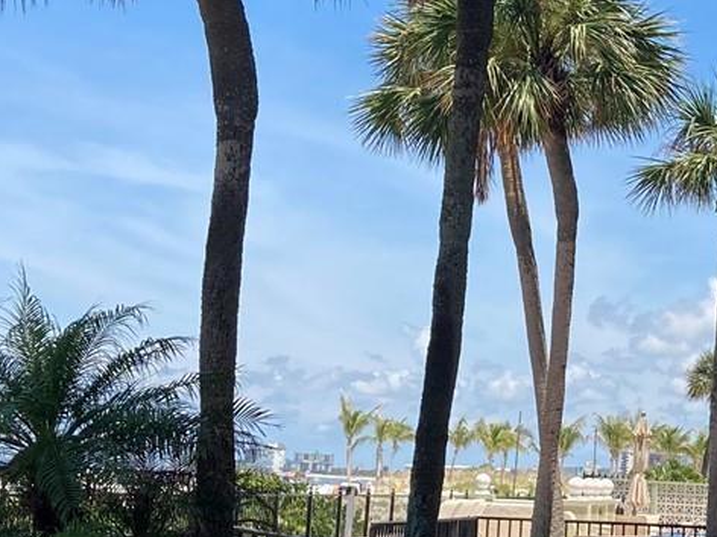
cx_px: 747
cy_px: 229
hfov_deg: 19.9
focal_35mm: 95
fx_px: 1968
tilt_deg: +7.0
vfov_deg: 15.6
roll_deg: -4.0
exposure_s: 1/1675
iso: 20
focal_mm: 3.99
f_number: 1.8
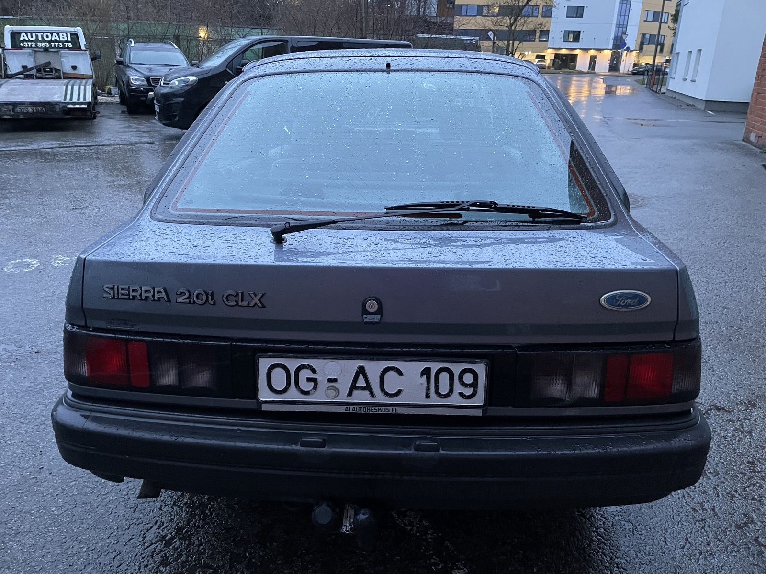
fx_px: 575
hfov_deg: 67.3
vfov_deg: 53.1
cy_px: 287
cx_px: 383
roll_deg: -1.9
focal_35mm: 26
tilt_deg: -21.2
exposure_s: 1/30
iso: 640
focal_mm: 4.2
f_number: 1.6
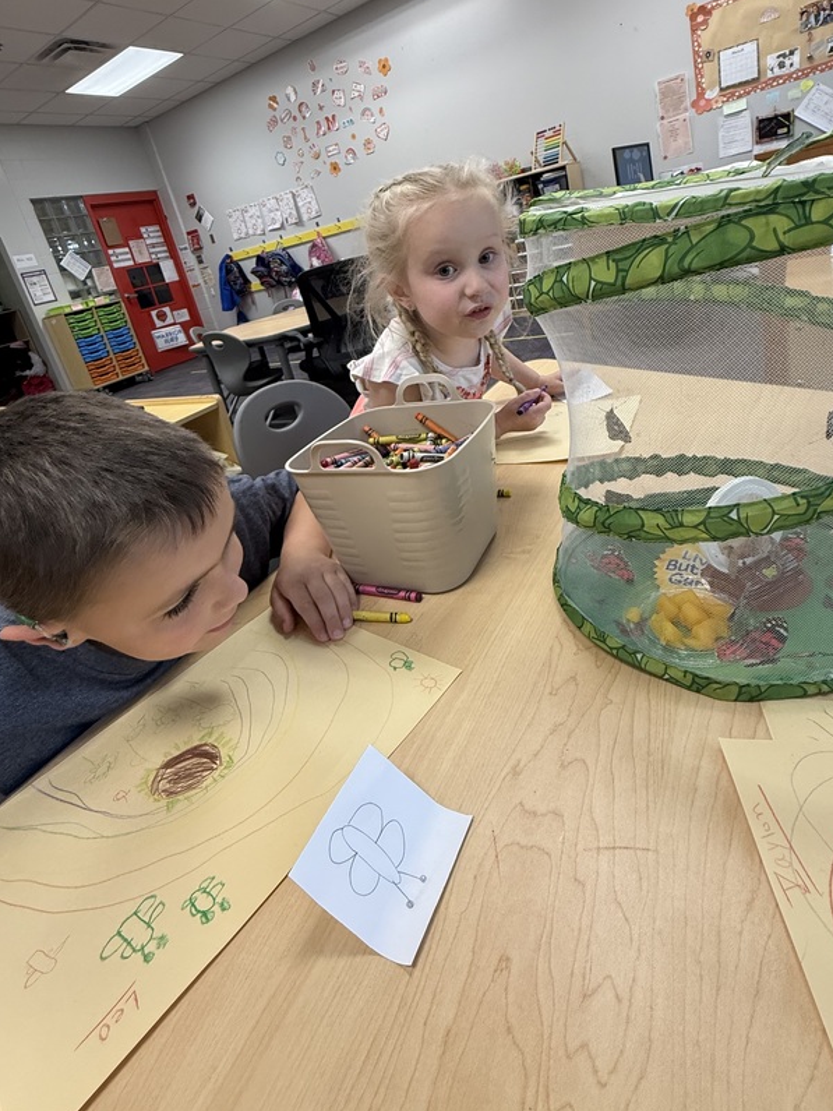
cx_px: 423
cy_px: 424
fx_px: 578
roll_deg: +14.4
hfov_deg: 71.6
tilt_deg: -17.6
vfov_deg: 86.2
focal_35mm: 18
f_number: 2.2
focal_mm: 2.22
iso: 200
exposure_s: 1/120
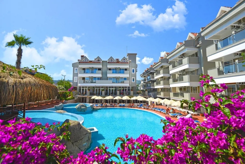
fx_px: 109
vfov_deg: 73.8
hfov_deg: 96.7
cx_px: 122
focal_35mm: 16
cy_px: 82
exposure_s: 1/320
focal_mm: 16
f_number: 7.1
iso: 250
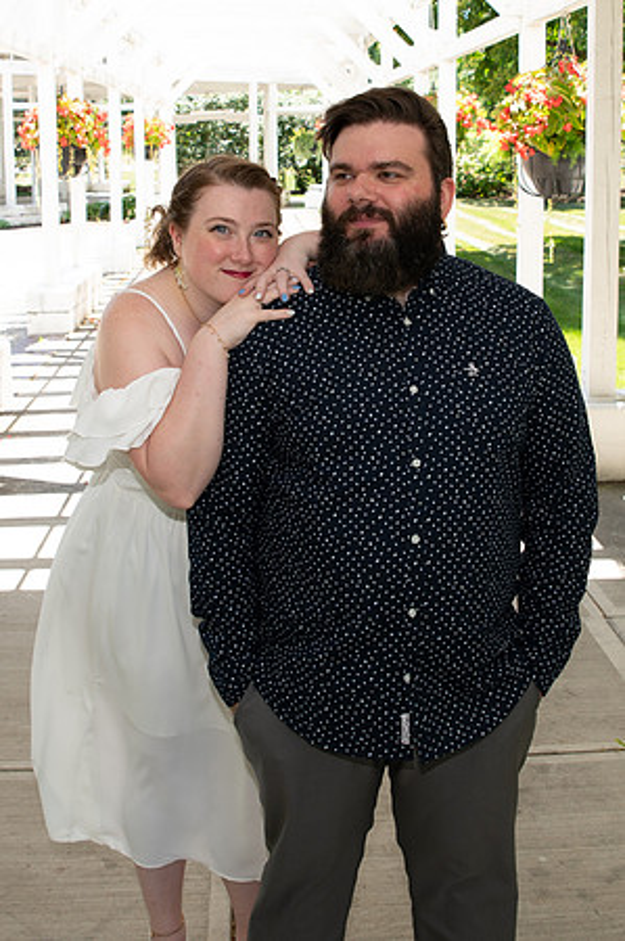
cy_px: 334
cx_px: 336
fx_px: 1236
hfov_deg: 28.4
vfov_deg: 41.3
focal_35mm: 47
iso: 250
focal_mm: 24
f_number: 5
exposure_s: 1/160
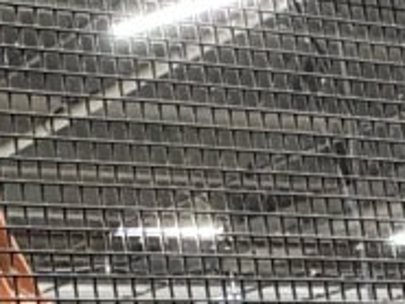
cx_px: -447
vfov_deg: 14.5
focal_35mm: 97
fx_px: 1136
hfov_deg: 15.4
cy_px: 411
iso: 640
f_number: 2.2
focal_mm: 2.2
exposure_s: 1/60
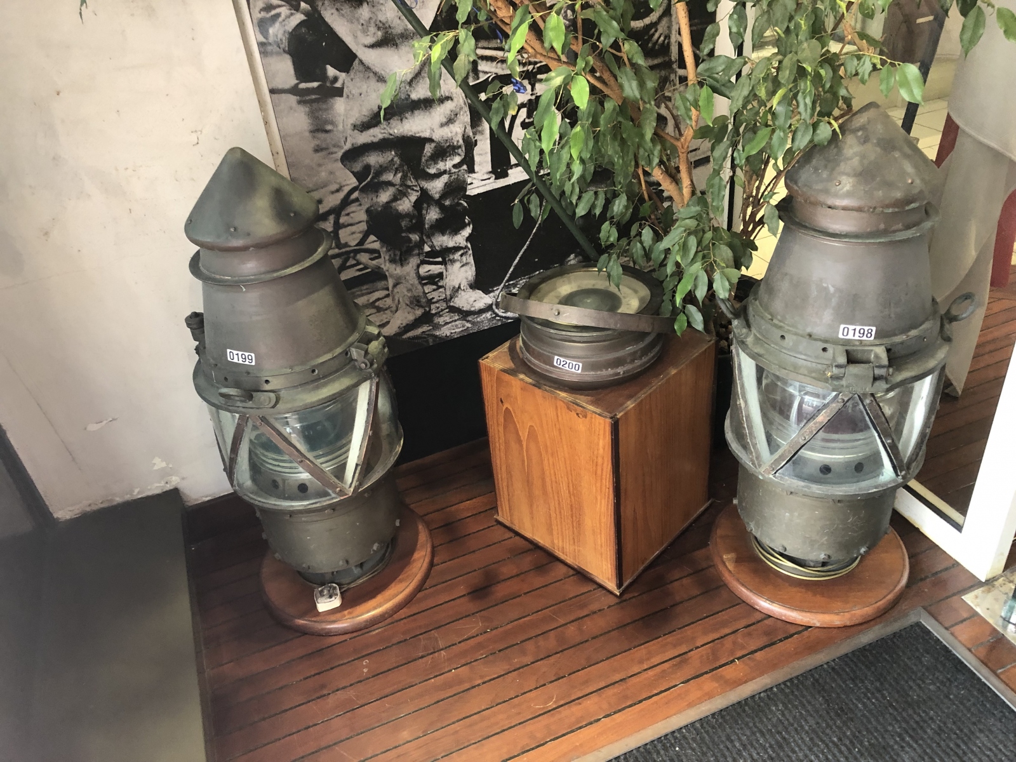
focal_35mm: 28
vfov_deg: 49.7
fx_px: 822
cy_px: 381
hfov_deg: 63.4
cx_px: 508
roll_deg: +7.8
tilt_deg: -33.3
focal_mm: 3.99
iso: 64
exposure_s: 1/17
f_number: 1.8
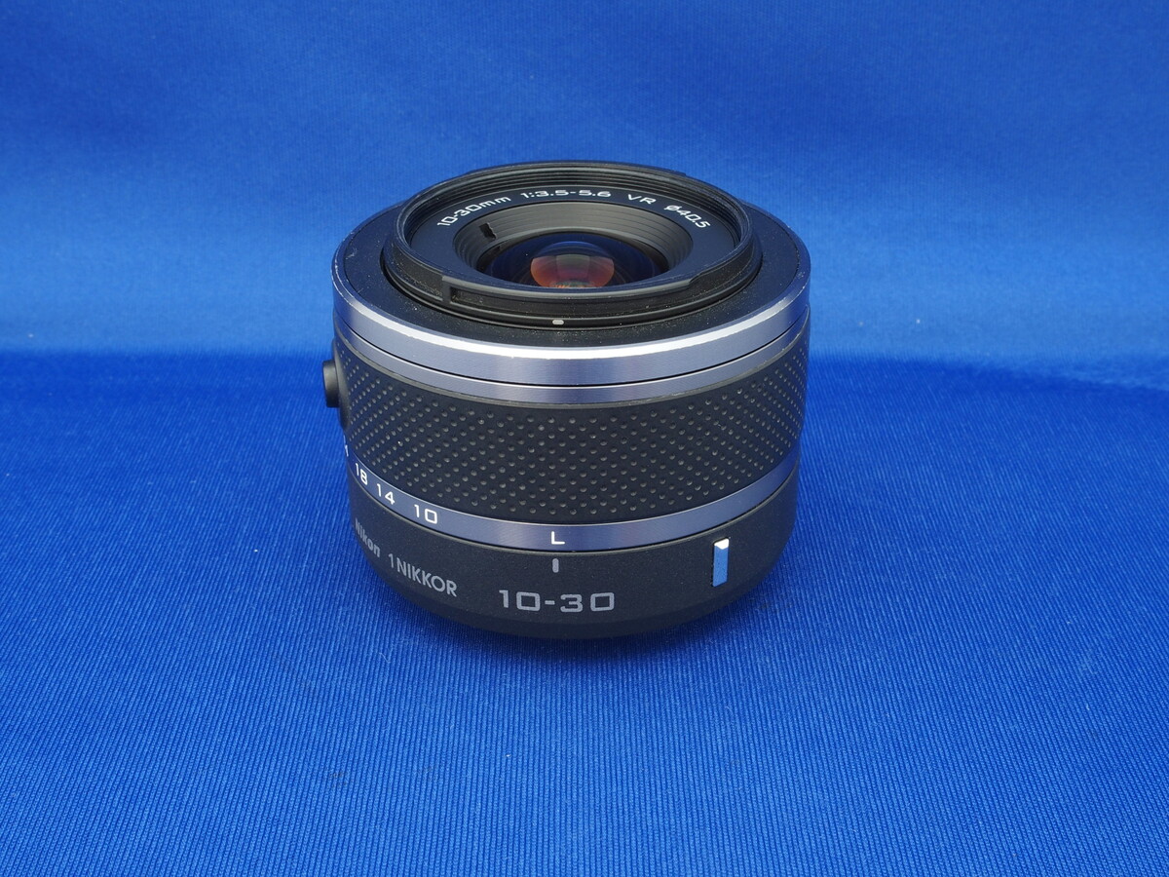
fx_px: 1689
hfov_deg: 38.2
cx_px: 584
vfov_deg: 29.1
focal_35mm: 50
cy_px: 438
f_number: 8
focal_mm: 10.8
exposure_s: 2
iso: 100
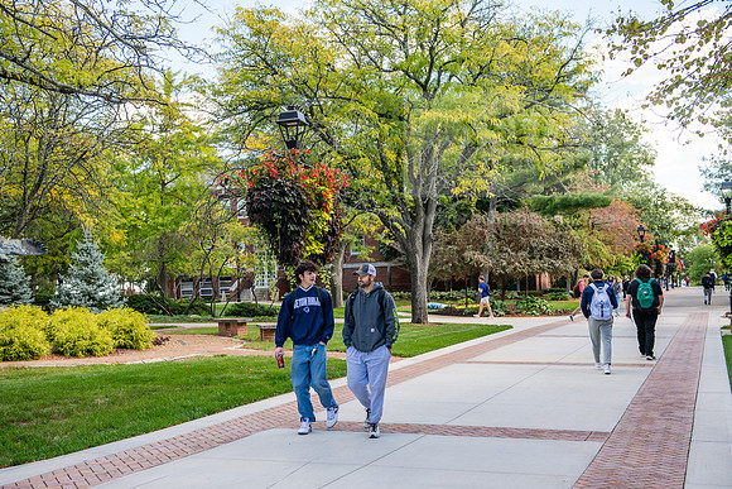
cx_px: 366
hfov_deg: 43.6
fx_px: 915
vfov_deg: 29.9
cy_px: 244
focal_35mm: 45
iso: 200
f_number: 4
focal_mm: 45
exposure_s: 1/320
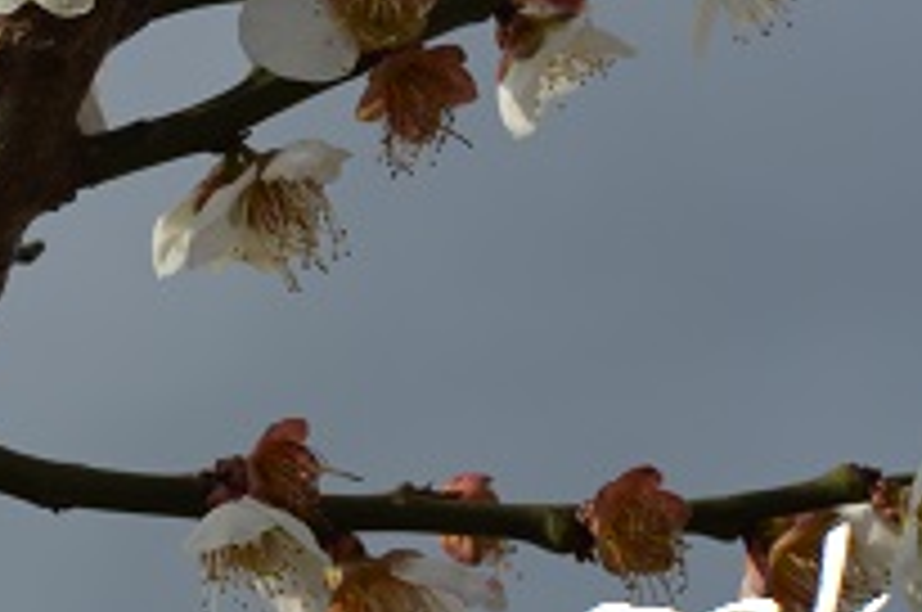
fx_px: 4500
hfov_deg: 11.4
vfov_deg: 7.7
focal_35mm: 176
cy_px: -86
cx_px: -220
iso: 100
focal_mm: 40
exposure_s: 1/250
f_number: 8
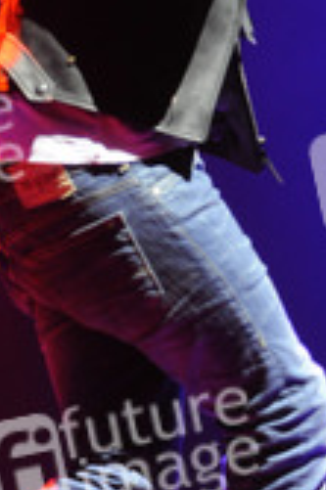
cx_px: 194
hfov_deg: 6.8
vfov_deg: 10.1
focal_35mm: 203
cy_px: 18
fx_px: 2763
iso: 3200
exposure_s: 1/125
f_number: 5
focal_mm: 85
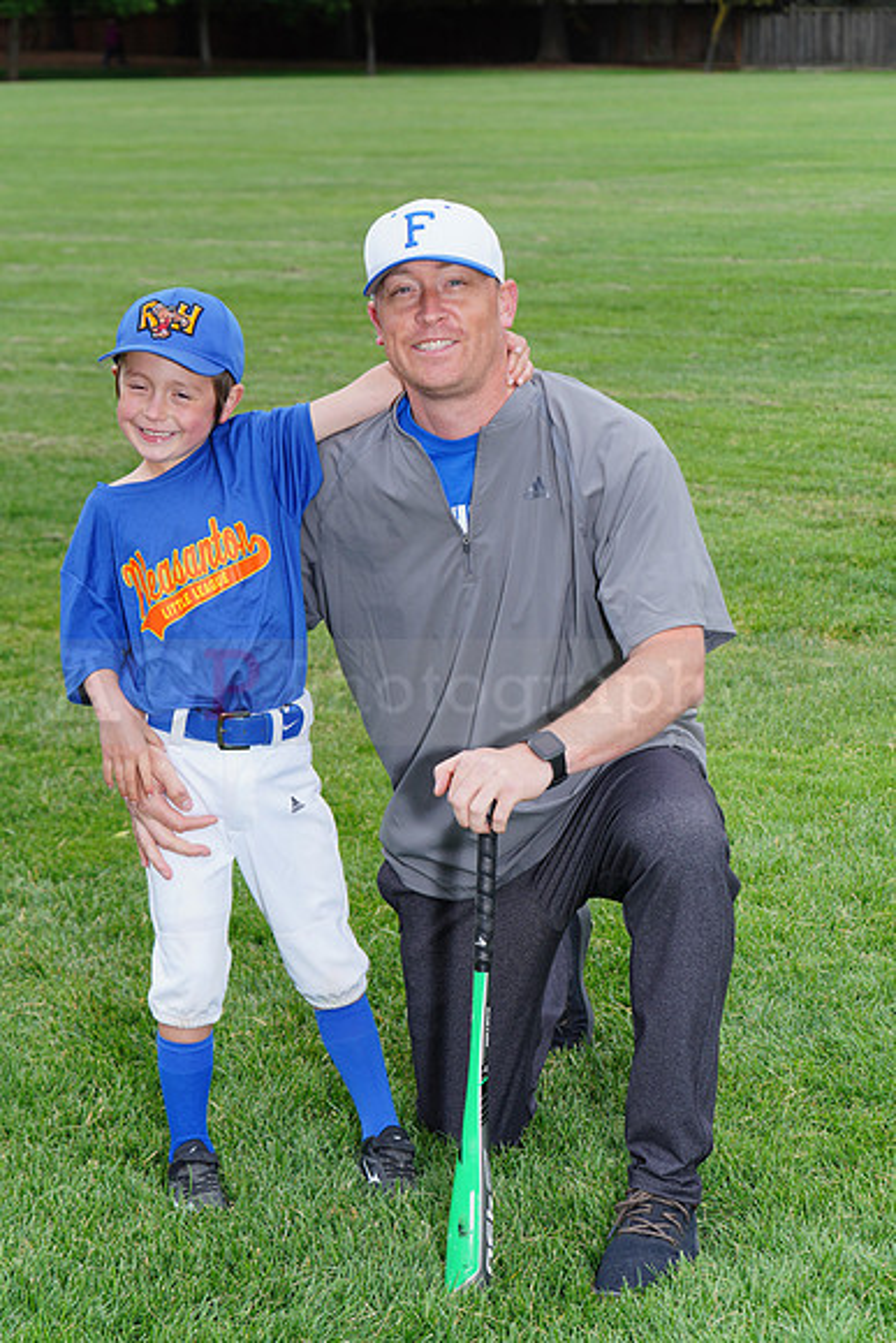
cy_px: 672
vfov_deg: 21.0
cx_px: 448
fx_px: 3619
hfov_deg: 14.1
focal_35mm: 97
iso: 200
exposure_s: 1/200
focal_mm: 97
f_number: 8
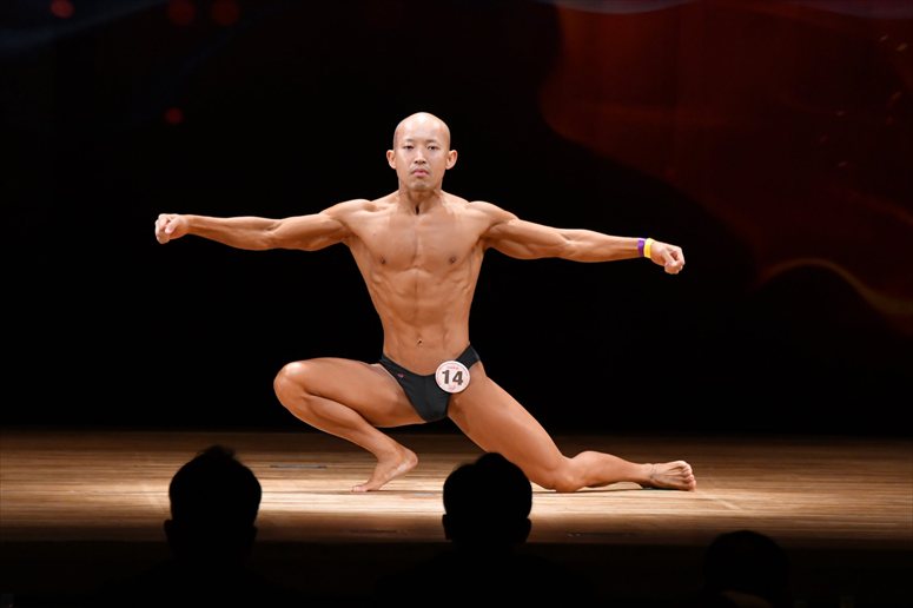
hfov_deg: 7.6
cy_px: 304
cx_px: 456
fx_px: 6844
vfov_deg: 5.1
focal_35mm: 270
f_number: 5.6
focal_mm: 180
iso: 3200
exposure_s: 1/400
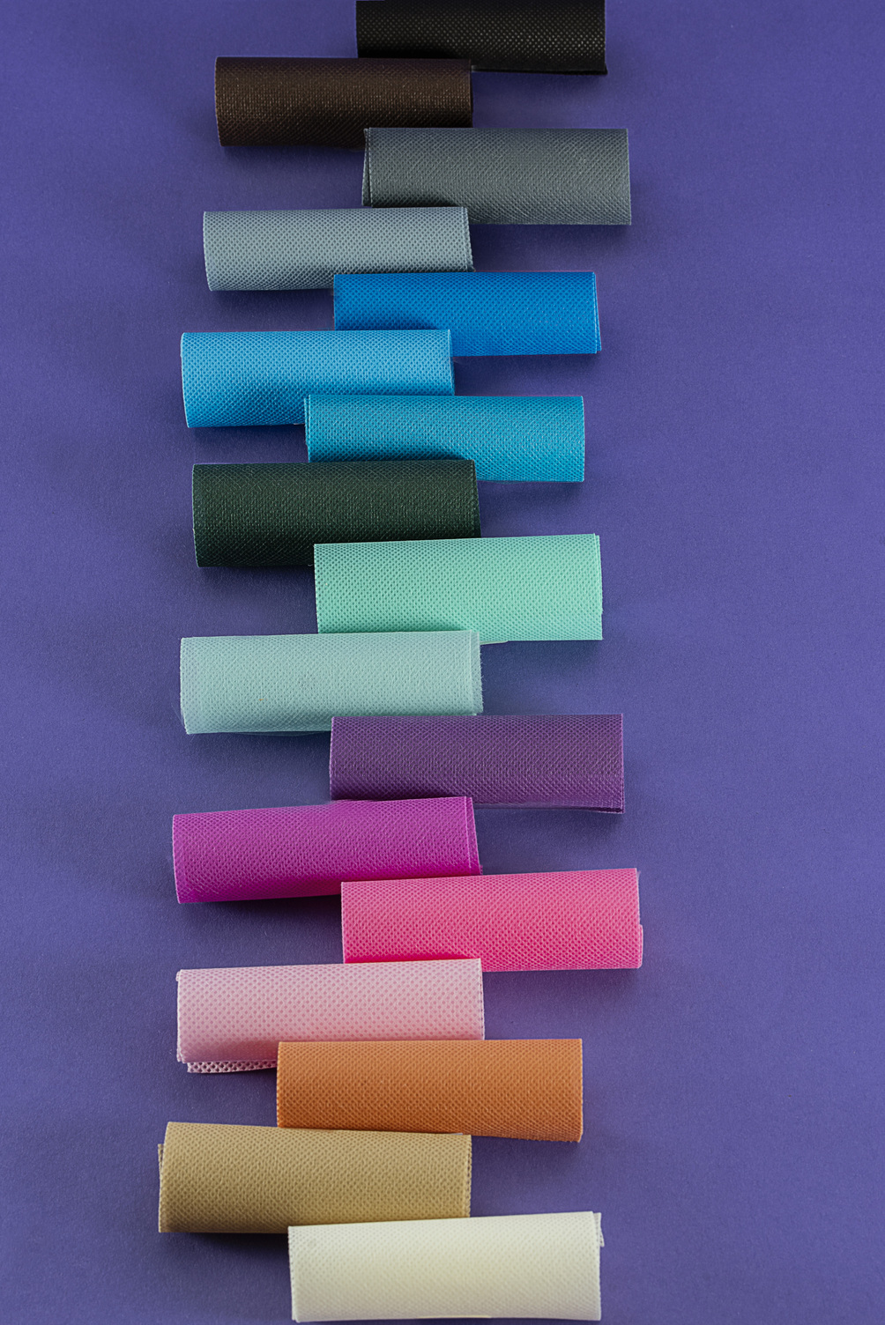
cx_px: 442
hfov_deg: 15.2
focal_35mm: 90
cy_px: 662
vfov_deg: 22.6
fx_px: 3315
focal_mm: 90
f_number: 14
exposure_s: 1/1.25
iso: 100
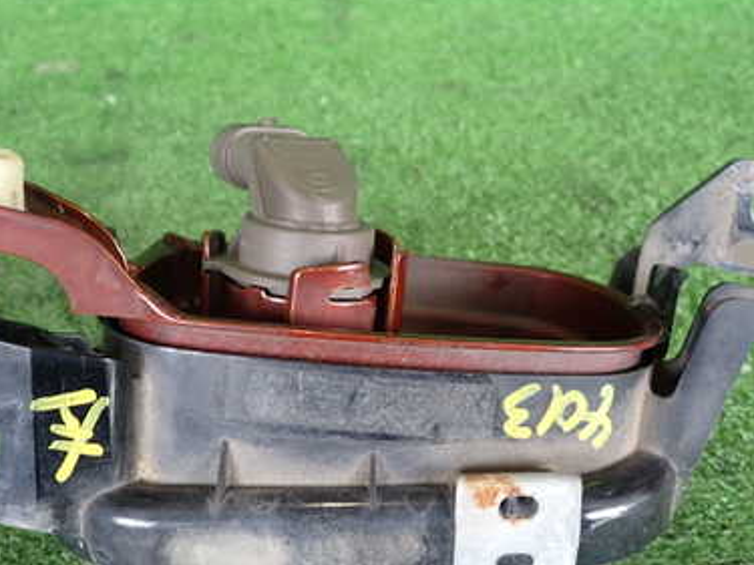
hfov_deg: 46.7
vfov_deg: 35.5
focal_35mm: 40
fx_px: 871
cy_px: 392
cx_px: 330
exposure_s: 1/60
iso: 200
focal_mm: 4.5
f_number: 2
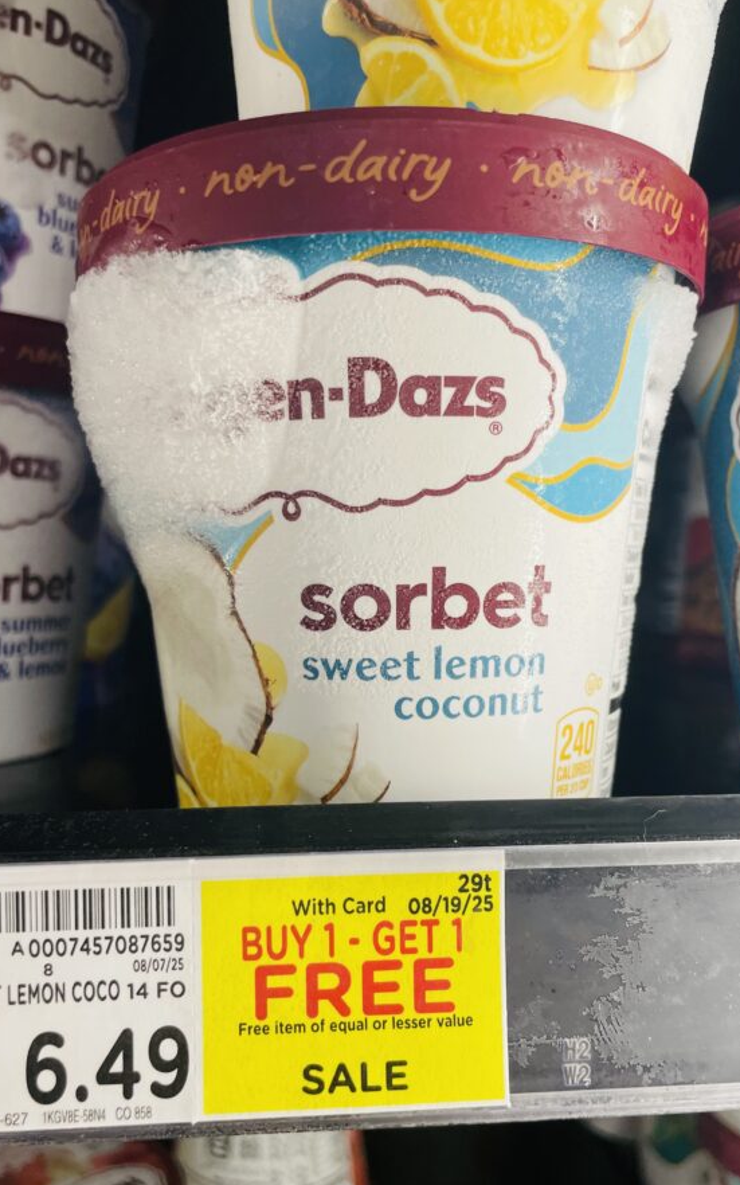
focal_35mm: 32
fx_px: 1033
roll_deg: +1.9
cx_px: 352
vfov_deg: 59.7
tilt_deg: -0.9
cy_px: 597
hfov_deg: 39.4
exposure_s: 1/120
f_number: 1.6
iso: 64
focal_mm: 4.2
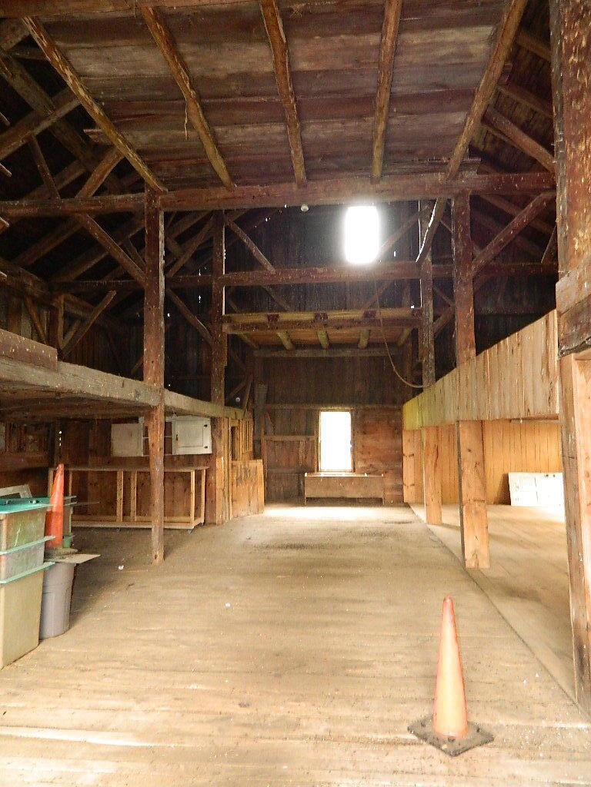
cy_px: 394
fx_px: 569
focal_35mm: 25
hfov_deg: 54.9
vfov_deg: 69.4
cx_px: 296
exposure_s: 1/15
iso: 400
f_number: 3.1
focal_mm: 4.5
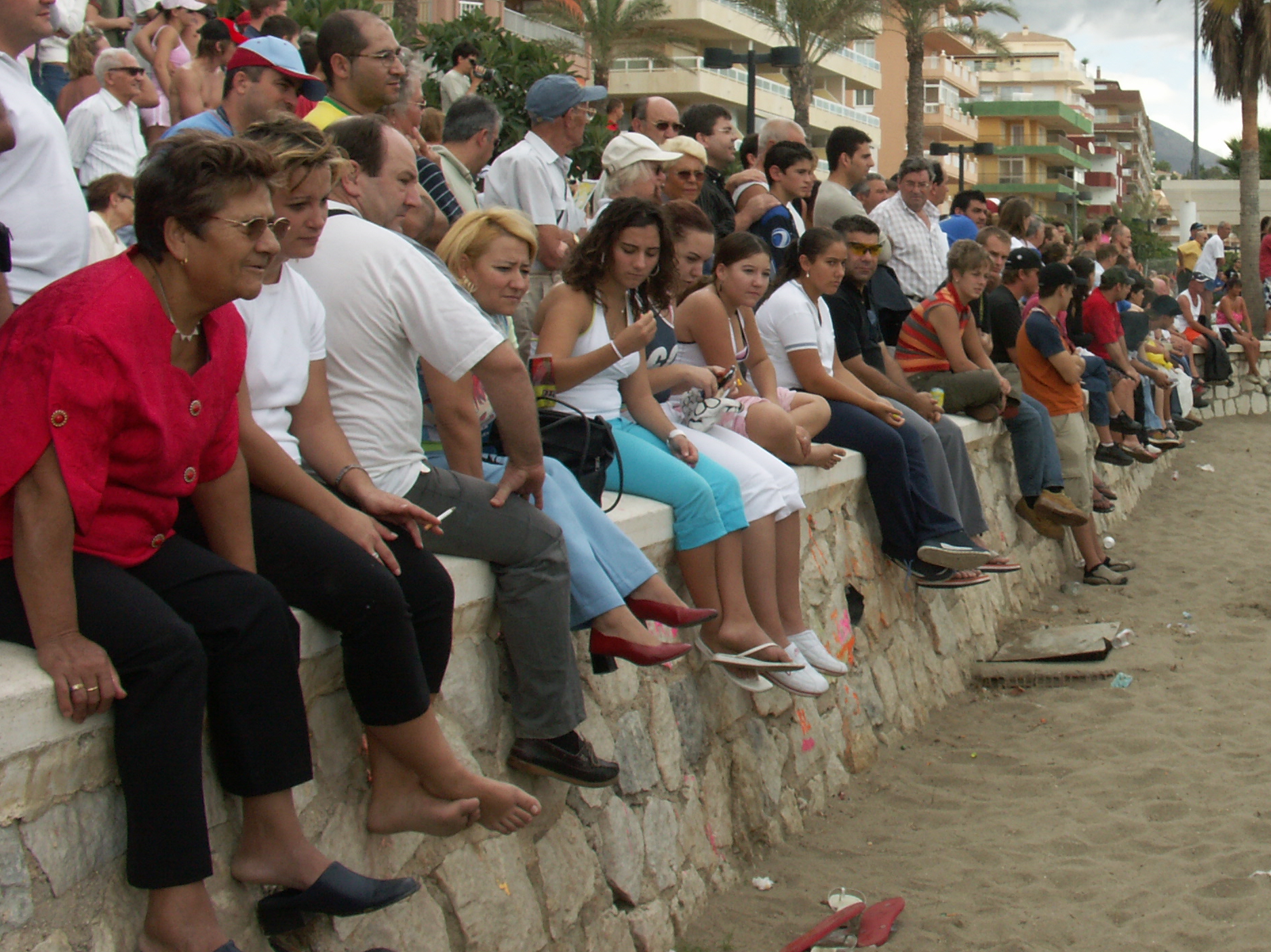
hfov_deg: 34.5
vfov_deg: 26.8
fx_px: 1982
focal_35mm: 54
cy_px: 274
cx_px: 1006
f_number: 5.6
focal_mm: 8.06
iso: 64
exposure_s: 1/200
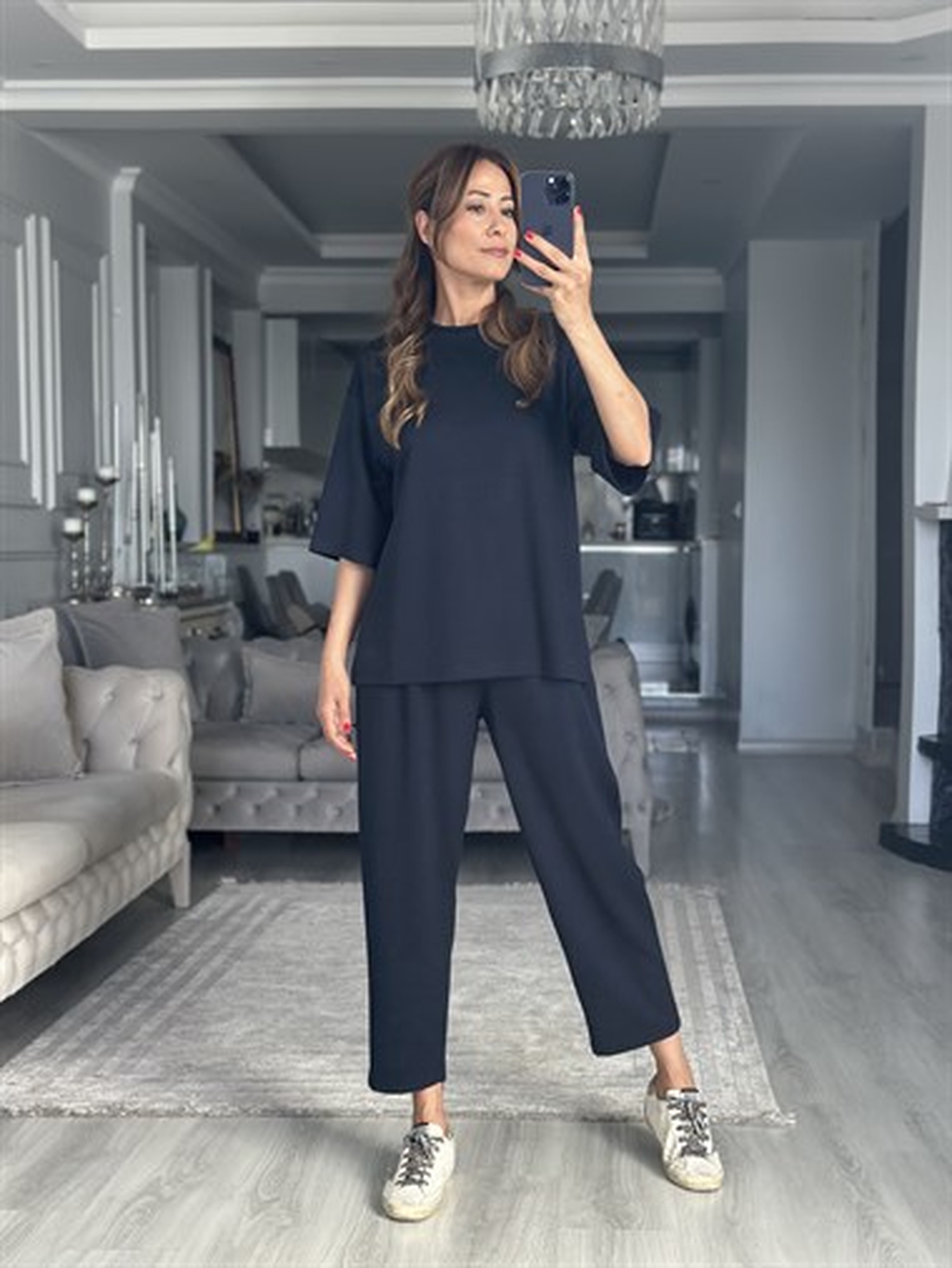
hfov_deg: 30.3
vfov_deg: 39.6
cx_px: 476
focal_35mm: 48
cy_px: 634
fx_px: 1759
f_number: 1.78
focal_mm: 6.86
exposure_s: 1/121
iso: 125
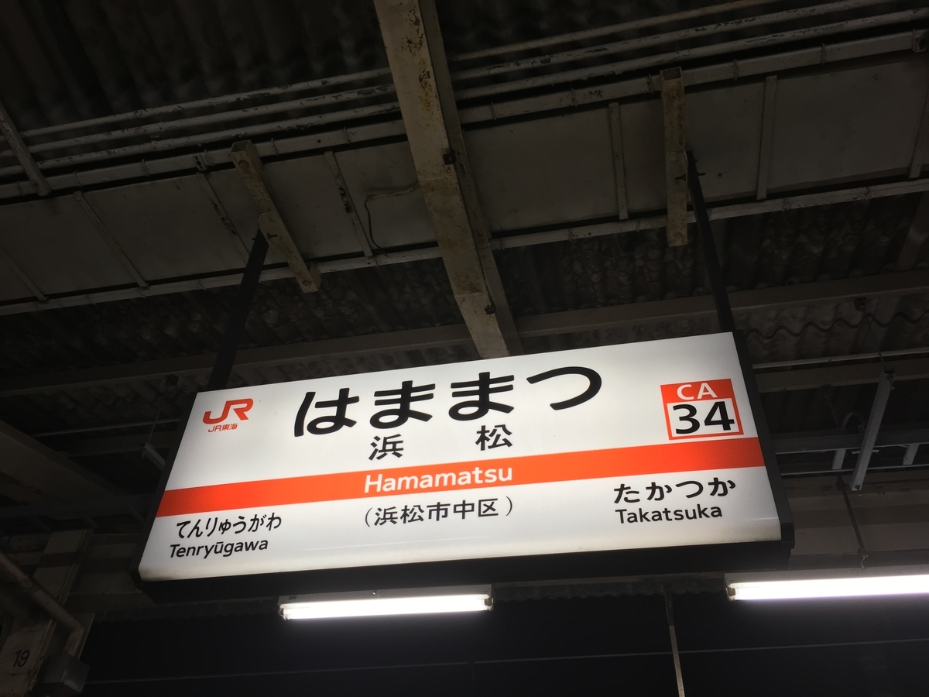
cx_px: 464
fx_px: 778
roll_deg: -3.1
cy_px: 348
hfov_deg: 61.7
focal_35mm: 29
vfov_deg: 48.2
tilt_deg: +43.2
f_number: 2.2
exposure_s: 1/120
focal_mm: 4.15
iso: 32
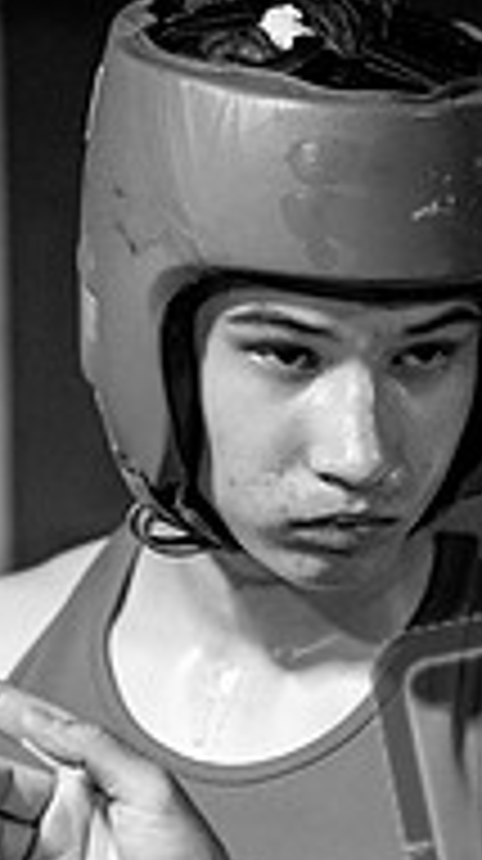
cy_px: 709
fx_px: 10895
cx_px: 383
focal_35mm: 478
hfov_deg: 2.5
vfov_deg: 4.5
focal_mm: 150
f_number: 2
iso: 4000
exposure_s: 1/1000
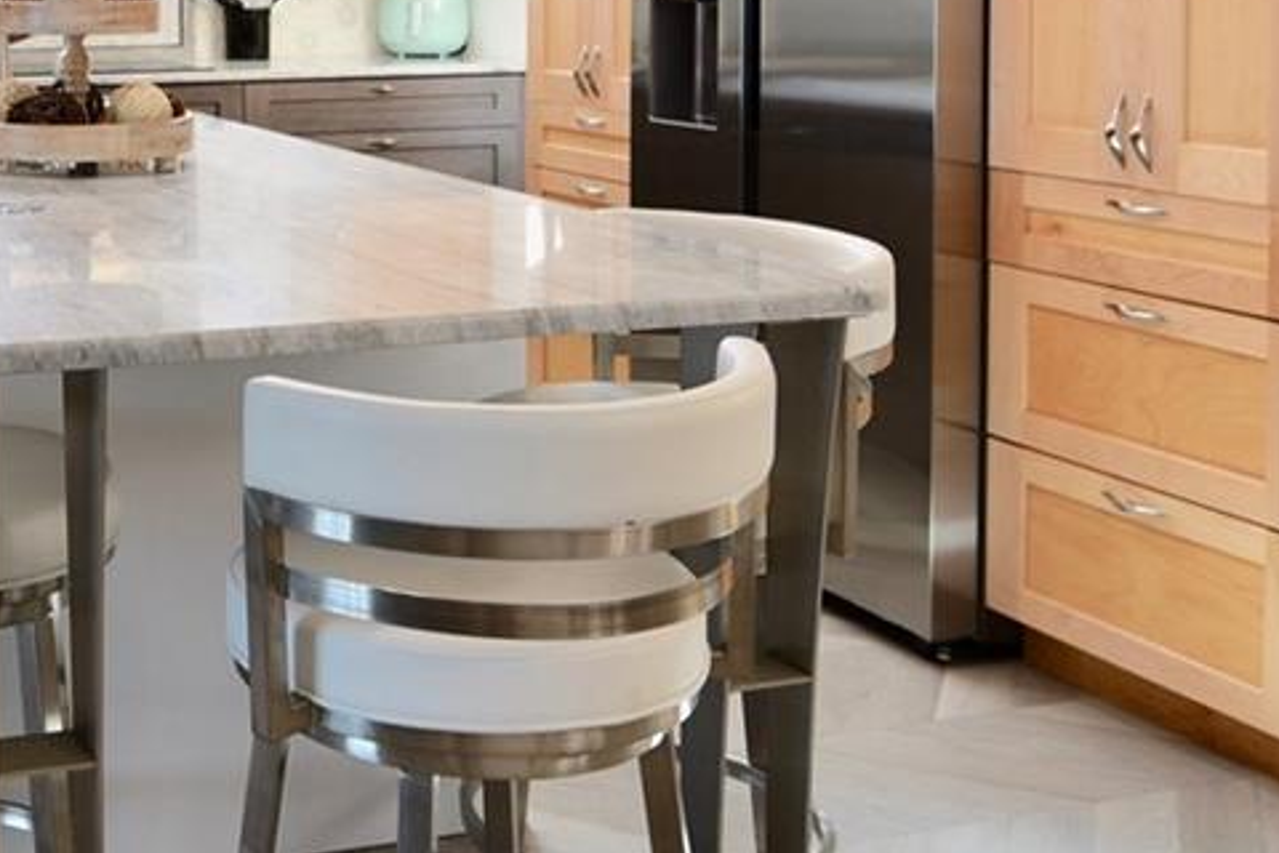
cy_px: 17
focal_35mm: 50
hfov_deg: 35.9
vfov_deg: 25.7
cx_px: 13
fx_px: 1776
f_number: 2.8
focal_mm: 15
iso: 125
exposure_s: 1/60
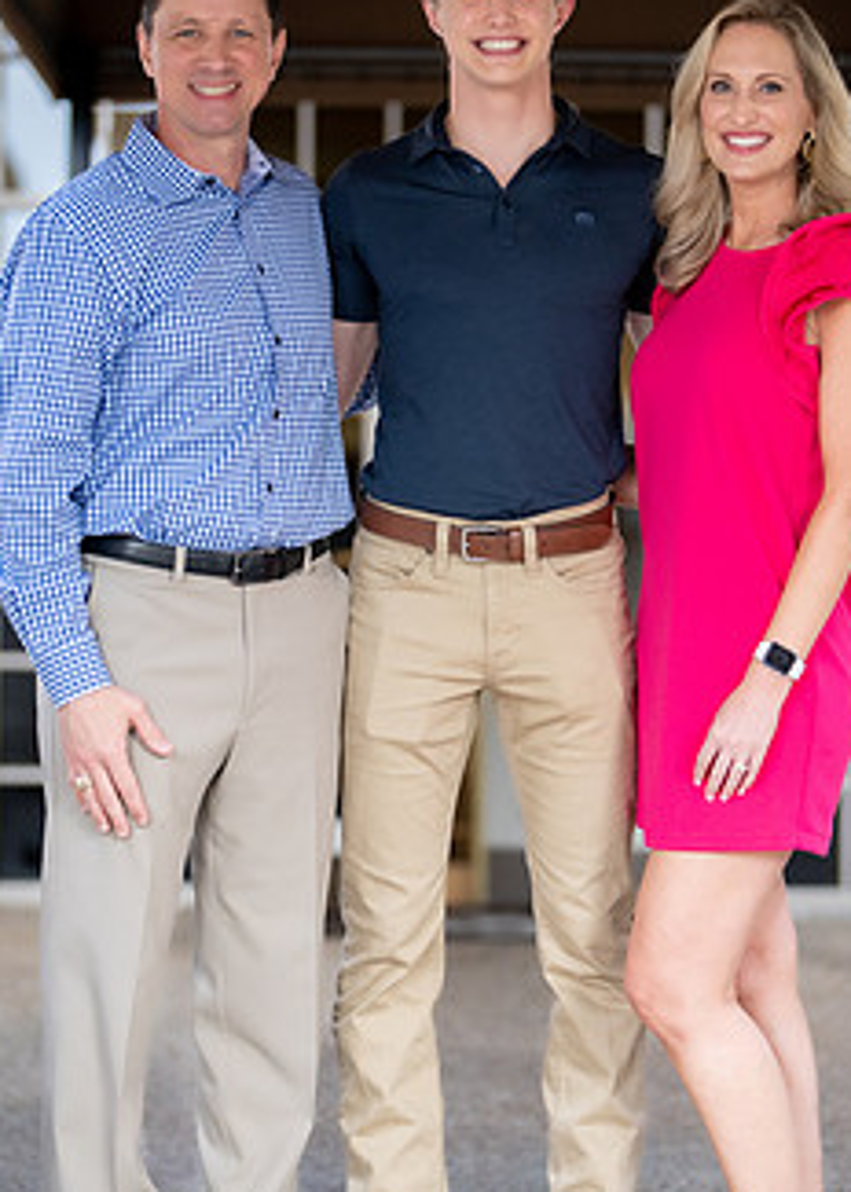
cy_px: 600
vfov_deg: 19.2
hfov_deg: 13.8
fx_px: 3520
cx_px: 525
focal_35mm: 104
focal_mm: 50
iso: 800
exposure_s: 1/640
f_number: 1.2
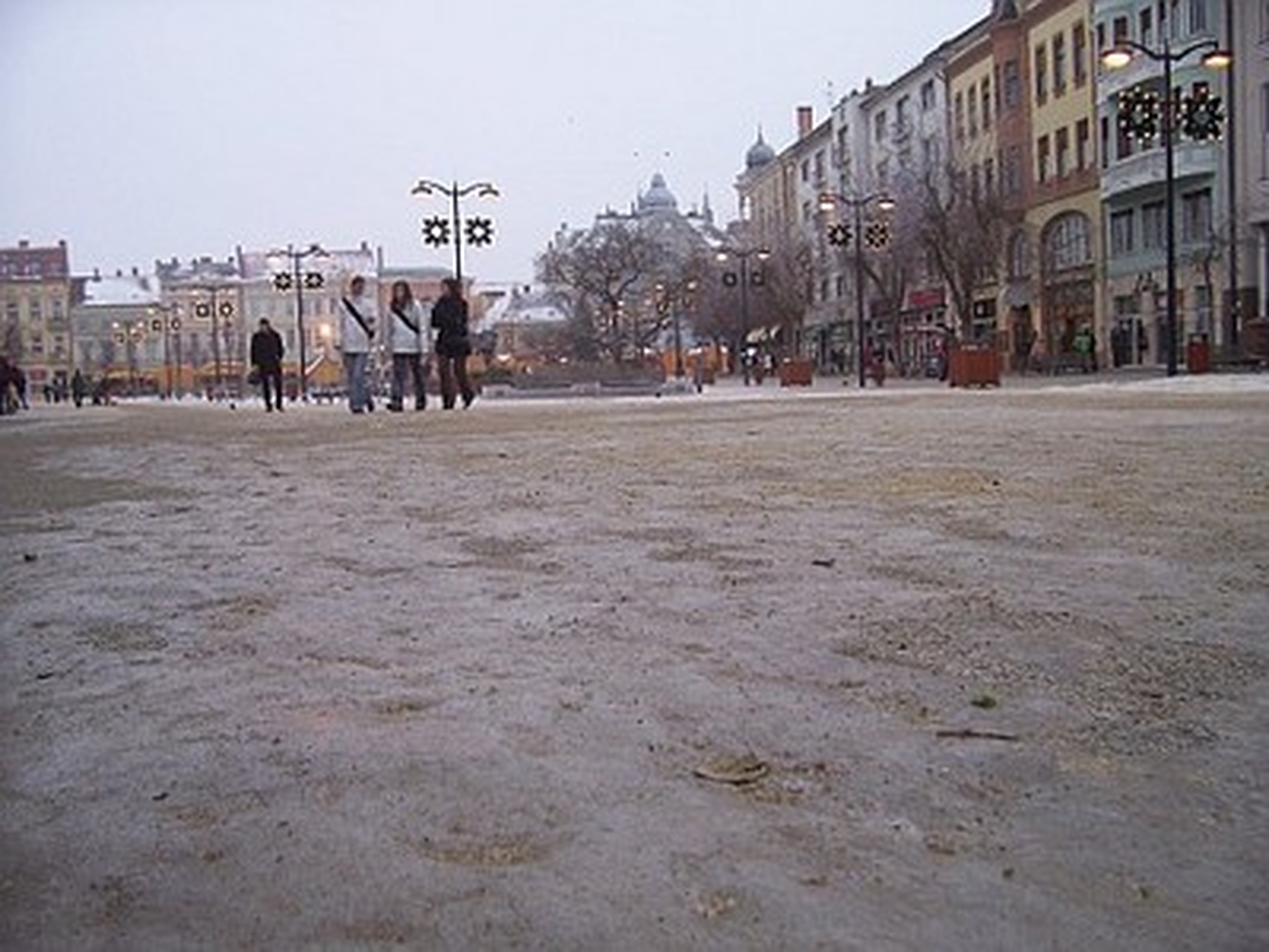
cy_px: 476
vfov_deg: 41.8
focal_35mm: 34
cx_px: 634
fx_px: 1246
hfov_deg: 54.0
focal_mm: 5.6
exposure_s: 1/180
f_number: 2.7
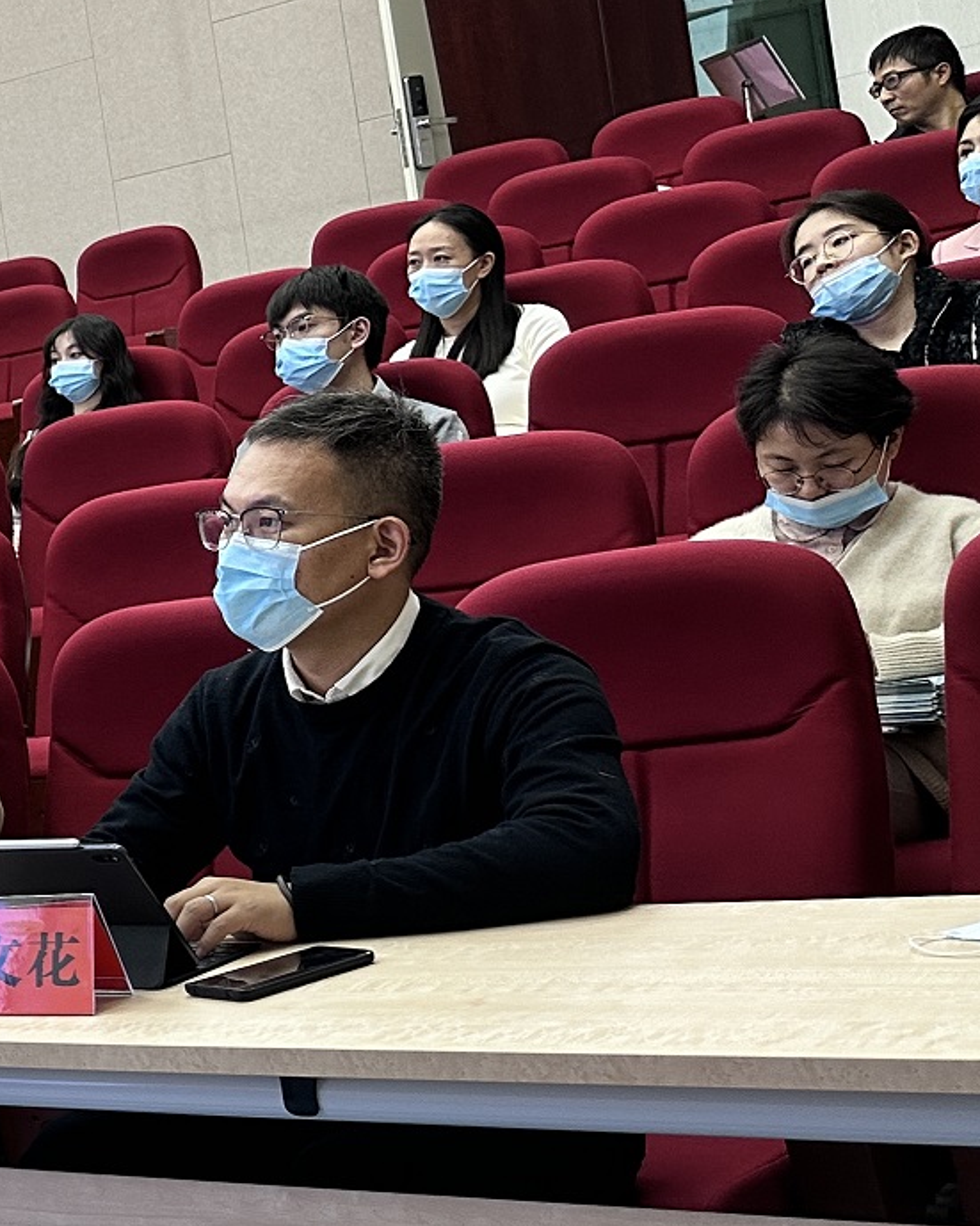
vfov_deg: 27.9
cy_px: 660
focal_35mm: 68
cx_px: -783
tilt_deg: -3.0
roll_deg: +9.8
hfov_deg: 17.9
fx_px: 2466
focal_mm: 6.86
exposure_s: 1/121
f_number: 1.78
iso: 160
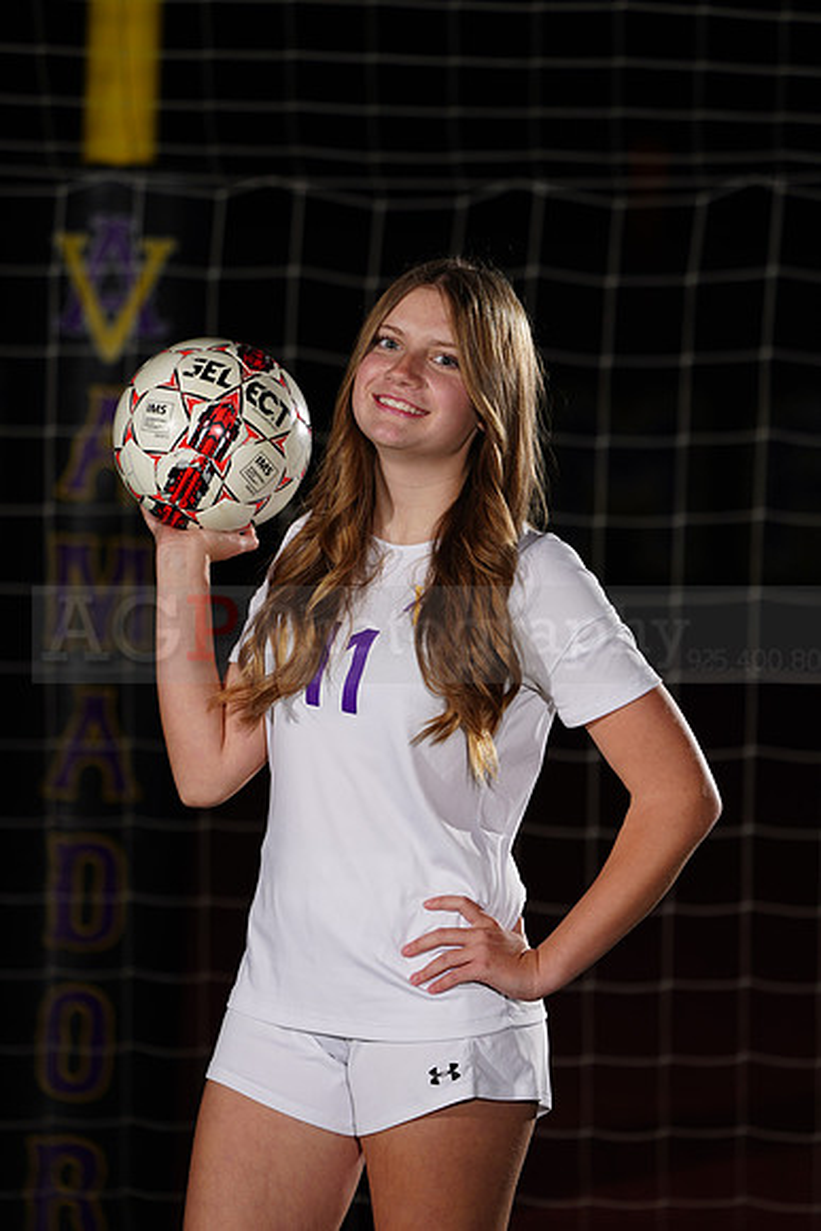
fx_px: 11179
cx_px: 410
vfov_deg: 6.3
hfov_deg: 4.2
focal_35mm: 327
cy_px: 616
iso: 200
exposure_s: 1/200
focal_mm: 327
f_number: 7.1
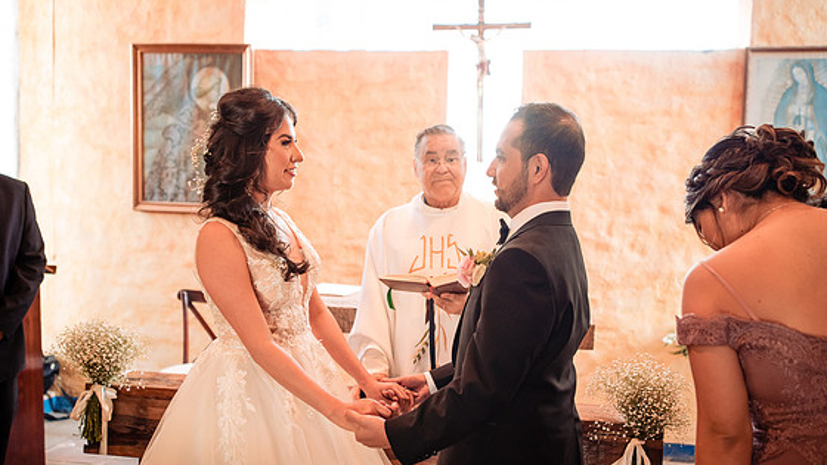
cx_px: 416
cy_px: 243
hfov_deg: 52.8
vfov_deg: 31.2
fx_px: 833
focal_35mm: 38
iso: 1250
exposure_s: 1/100
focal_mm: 35
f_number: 2.8
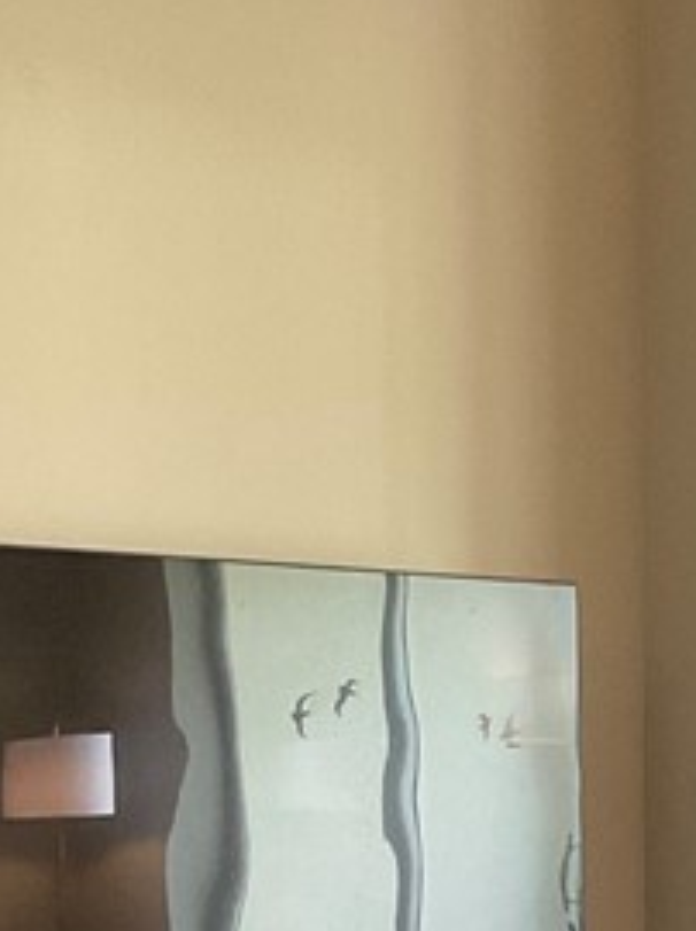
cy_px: 990
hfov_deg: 12.7
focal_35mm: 110
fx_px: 2954
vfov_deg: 17.4
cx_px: 1044
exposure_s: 1/60
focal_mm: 3
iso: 100
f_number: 1.8
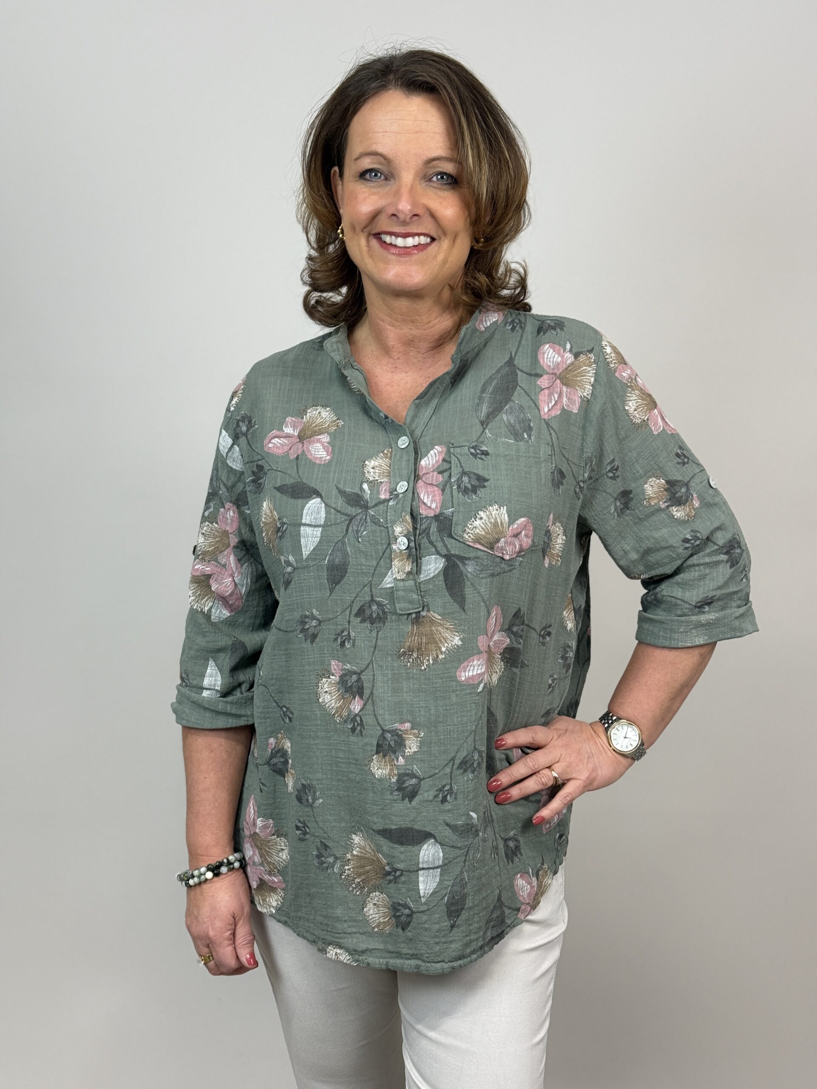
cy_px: 544
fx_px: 1511
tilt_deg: -10.6
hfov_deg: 30.3
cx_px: 408
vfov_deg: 39.7
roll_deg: +0.4
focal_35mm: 48
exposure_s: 1/50
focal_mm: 6.76
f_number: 1.78
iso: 80
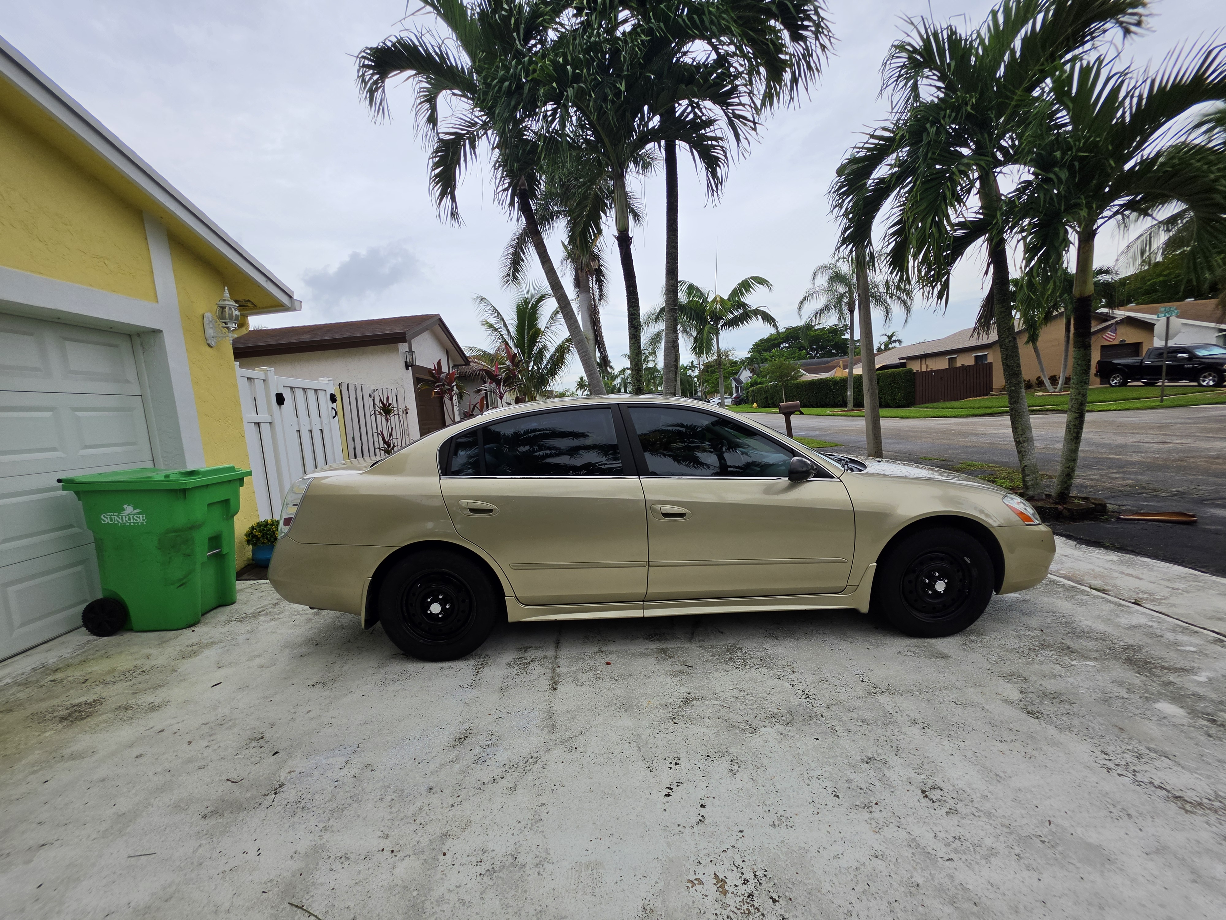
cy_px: 460
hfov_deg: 106.2
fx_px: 460
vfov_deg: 89.9
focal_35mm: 13
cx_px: 613
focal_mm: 2.2
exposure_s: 1/1170
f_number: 1.9
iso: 32
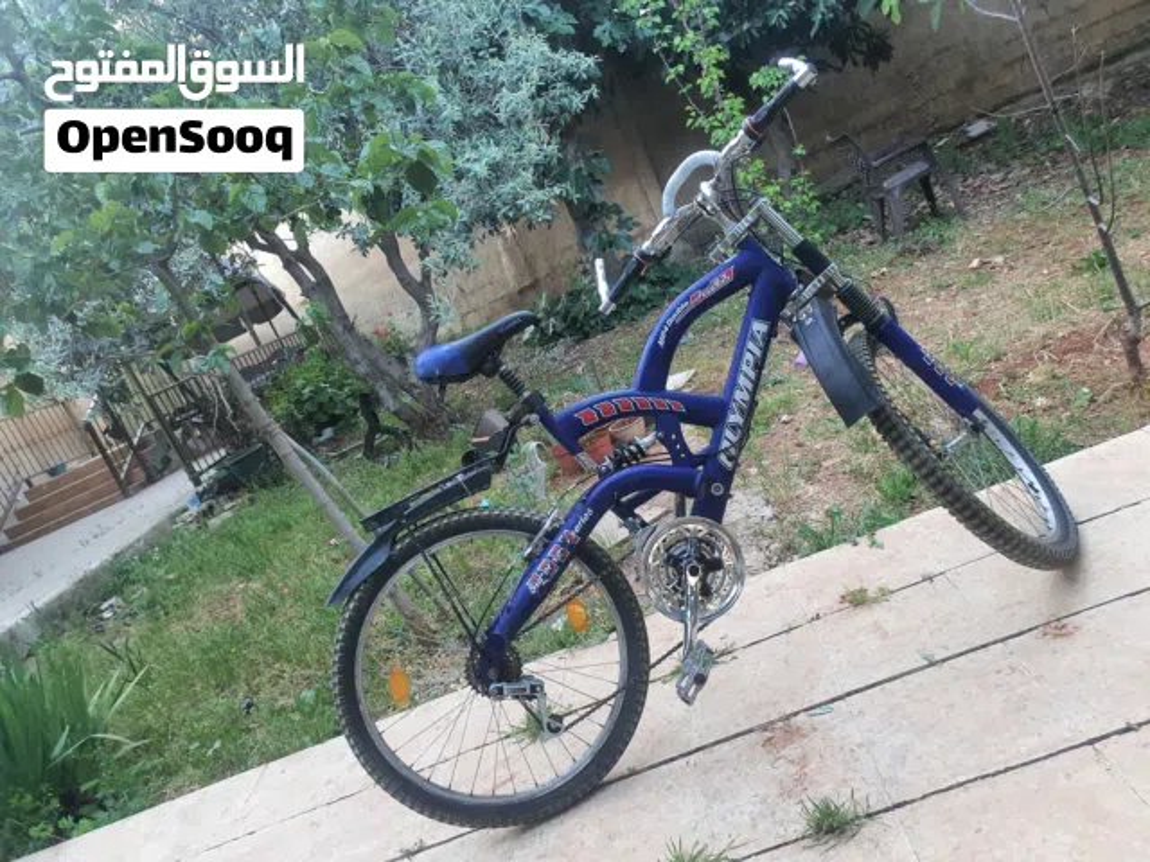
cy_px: 431
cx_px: 575
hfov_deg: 67.3
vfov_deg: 53.1
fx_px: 864
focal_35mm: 26
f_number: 2.4
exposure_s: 1/50
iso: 250
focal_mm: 4.3
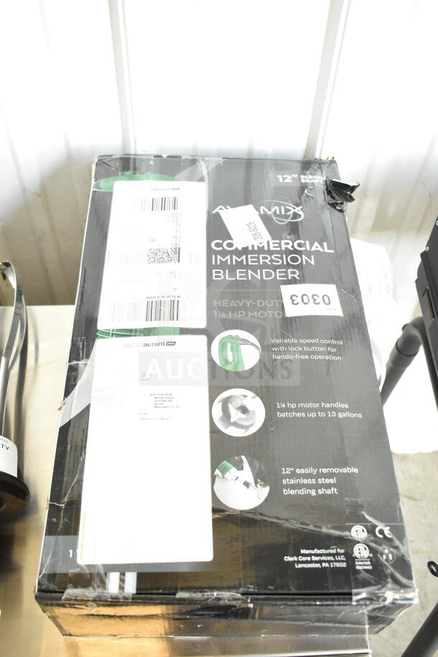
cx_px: 219
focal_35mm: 34
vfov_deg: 55.1
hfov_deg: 38.4
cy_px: 328
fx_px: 629
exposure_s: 1/100
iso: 1600
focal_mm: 23
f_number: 5
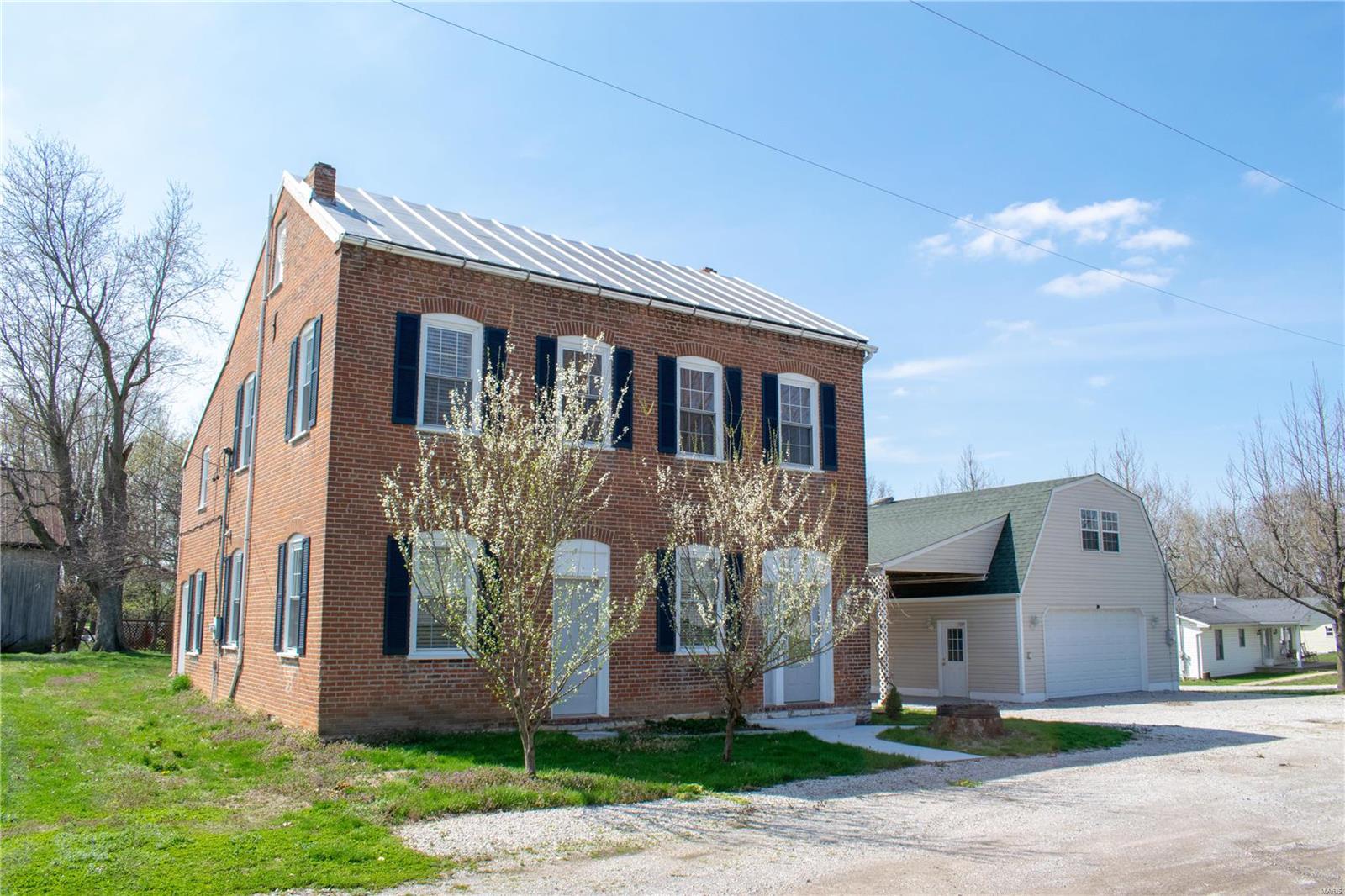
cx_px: 672
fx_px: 1345
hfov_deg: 53.1
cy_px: 448
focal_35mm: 36
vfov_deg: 36.9
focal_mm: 24
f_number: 4
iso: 200
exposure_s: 1/60
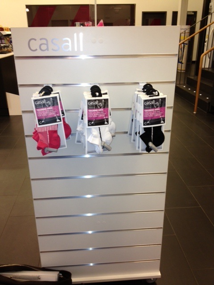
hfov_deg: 40.7
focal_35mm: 35
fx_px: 288
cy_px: 142
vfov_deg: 52.6
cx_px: 107
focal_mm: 4.28
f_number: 2.4
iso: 64
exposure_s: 1/20
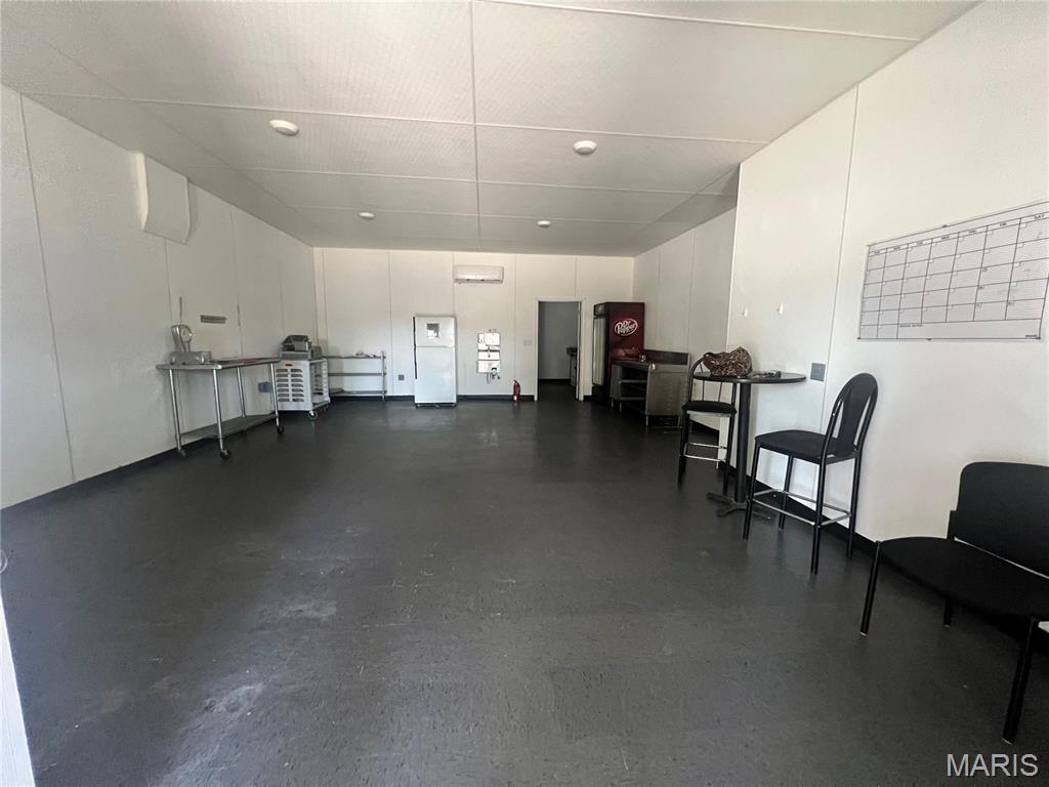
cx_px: 524
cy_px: 394
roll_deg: -0.3
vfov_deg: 89.9
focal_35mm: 13
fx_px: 394
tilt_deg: -7.1
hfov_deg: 106.2
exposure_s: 1/60
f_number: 1.8
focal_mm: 1.57
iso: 1000
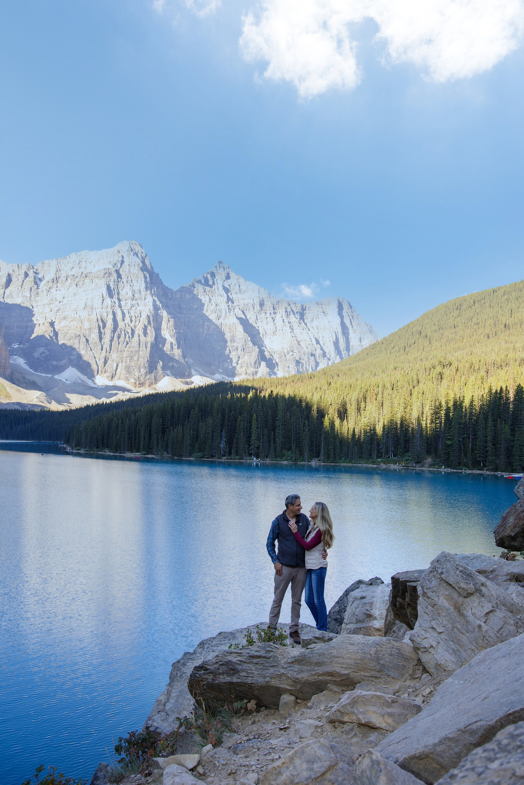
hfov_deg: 46.4
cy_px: 392
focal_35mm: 28
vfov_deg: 65.5
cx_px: 262
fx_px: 611
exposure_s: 1/125
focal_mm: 28
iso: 160
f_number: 5
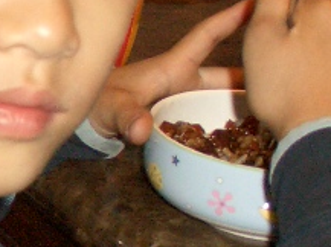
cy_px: 140
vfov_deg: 7.6
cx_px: -143
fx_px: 1862
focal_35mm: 195
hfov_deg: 9.9
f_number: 2.8
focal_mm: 7.1
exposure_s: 1/60
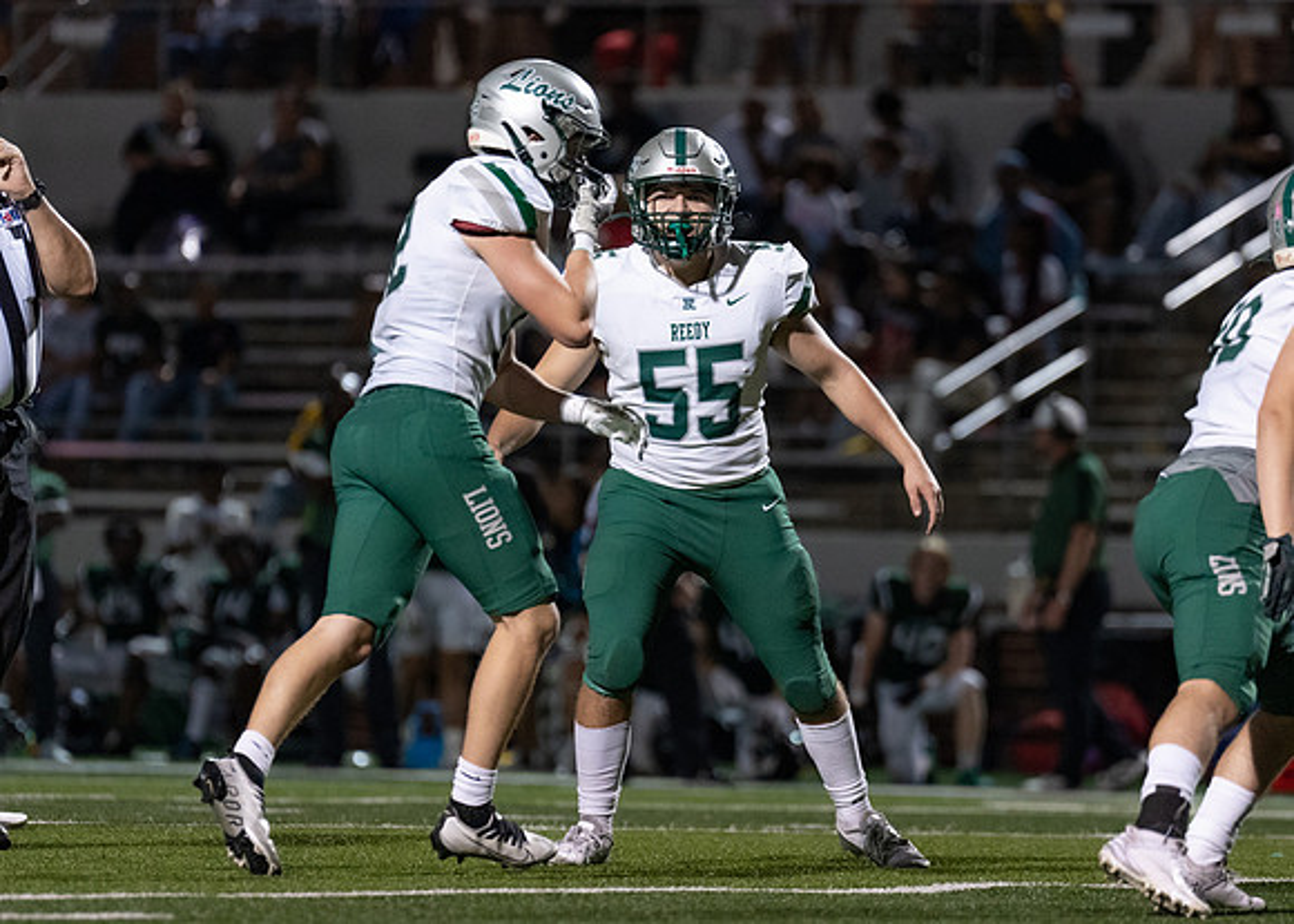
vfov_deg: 4.0
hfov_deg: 5.5
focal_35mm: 364
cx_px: 707
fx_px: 13366
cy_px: 427
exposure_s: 1/1000
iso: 2500
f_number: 2.8
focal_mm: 200
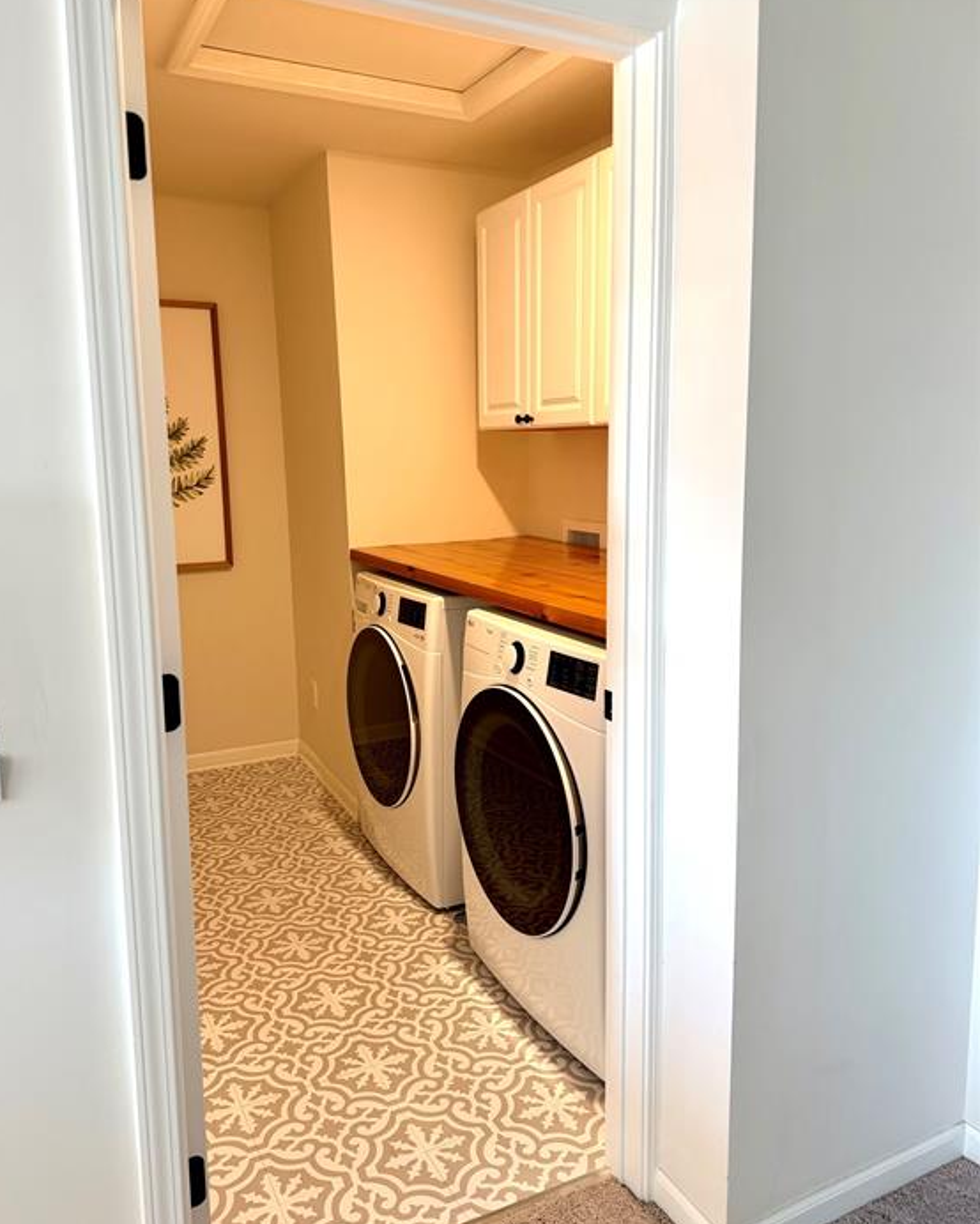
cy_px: 582
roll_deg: +0.3
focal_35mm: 26
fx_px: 942
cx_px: 472
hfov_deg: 54.9
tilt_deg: -8.2
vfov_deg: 66.0
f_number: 1.78
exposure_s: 1/60
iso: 125
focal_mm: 6.76
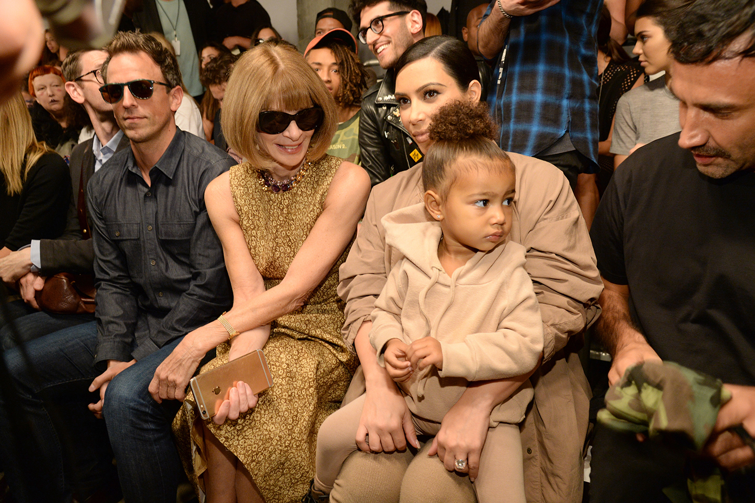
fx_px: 629
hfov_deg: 61.9
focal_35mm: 30
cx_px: 378
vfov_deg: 43.6
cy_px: 252
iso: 2500
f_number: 5.6
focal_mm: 30
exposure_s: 1/60
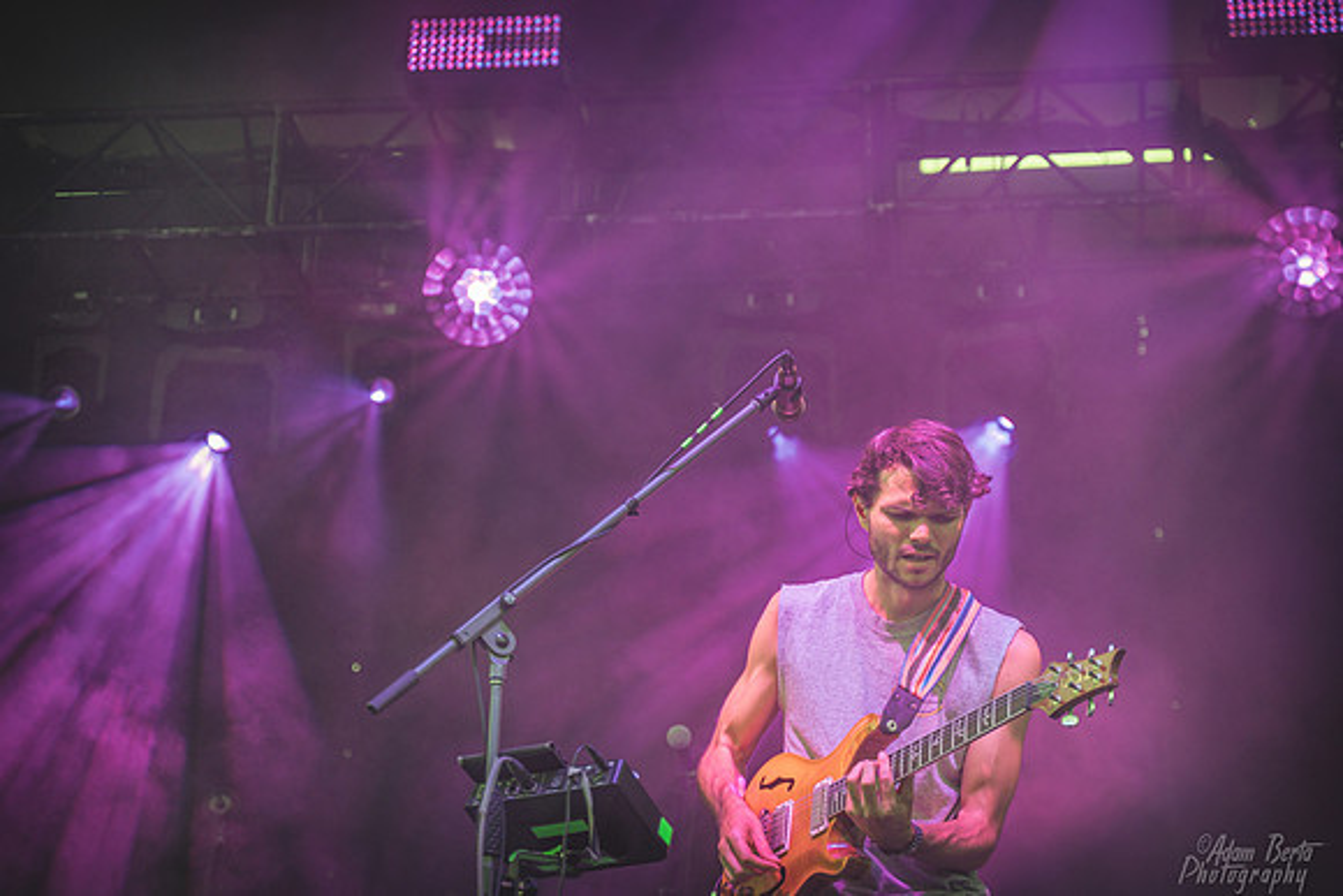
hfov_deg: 32.4
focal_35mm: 62
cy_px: 448
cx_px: 672
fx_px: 2313
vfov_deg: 21.9
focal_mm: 62
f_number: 2.8
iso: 400
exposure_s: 1/400
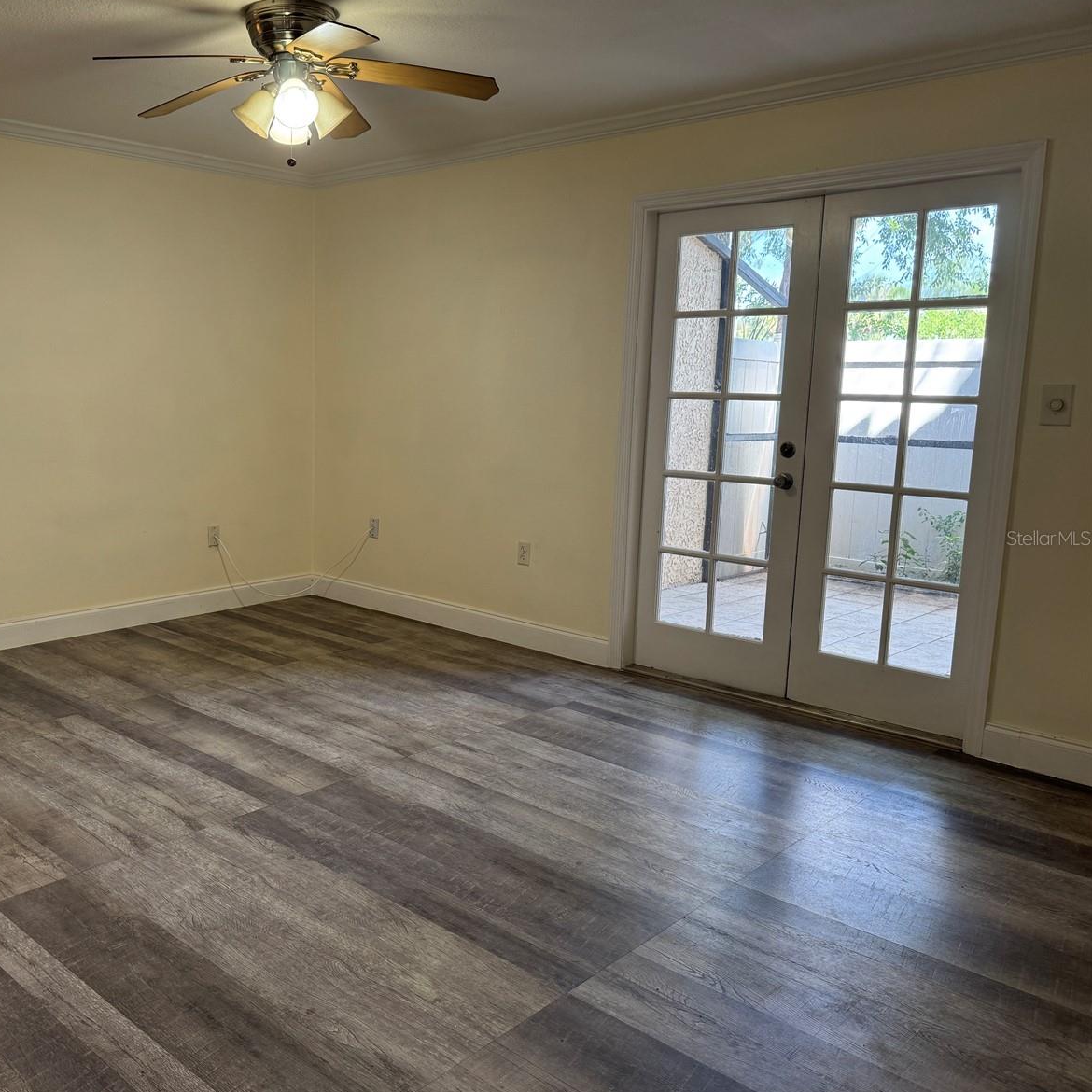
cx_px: 348
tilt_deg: -9.5
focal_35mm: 29
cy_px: 538
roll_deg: -0.5
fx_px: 1035
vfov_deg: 55.6
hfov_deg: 54.3
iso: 125
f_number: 1.78
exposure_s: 1/60
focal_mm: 6.76
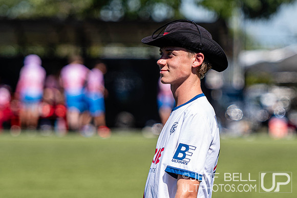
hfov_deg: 5.8
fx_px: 2922
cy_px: 122
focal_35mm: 354
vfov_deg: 3.9
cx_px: 208
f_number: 3.2
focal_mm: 165
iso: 100
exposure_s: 1/1250
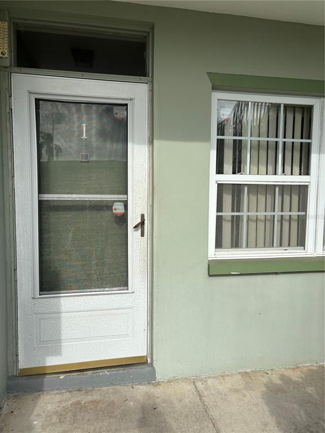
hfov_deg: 53.1
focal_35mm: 26
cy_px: 216
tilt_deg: -3.7
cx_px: 162
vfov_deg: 67.3
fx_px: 325
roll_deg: -1.6
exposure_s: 1/2398
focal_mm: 5.96
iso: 50
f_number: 1.6
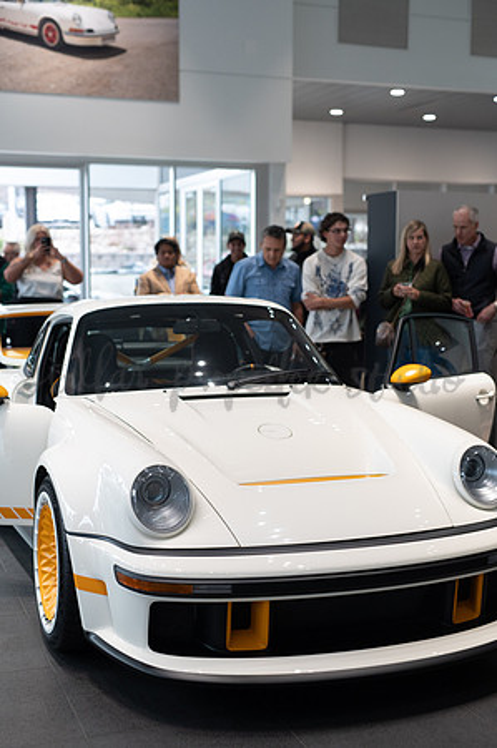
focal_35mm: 50
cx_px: 248
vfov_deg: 39.6
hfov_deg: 26.9
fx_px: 1038
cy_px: 374
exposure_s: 1/250
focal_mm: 50
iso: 2000
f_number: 2.8
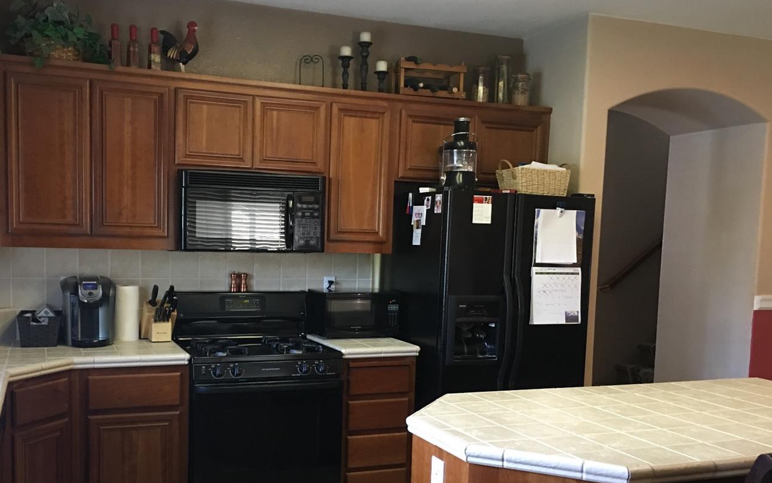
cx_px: 334
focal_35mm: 36
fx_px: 757
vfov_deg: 35.0
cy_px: 316
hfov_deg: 53.8
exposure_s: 1/10
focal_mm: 4.15
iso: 80
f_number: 2.2
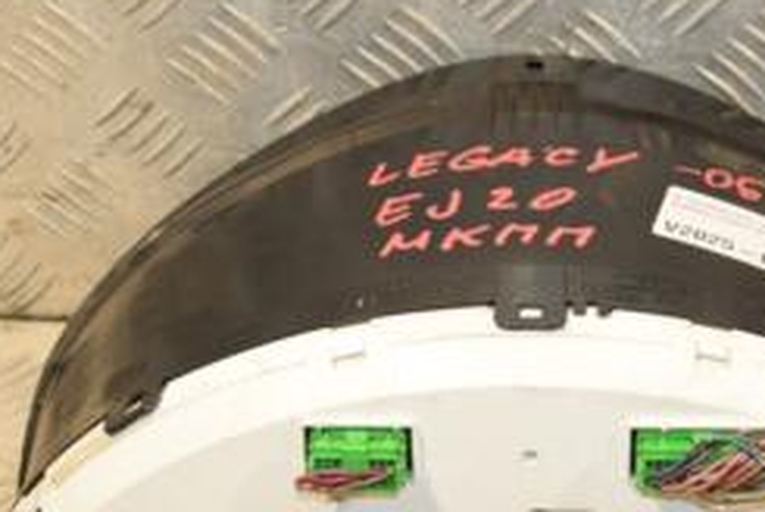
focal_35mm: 110
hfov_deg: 18.6
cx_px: 450
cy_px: 237
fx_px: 2340
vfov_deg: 12.5
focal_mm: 30
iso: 800
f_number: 6.3
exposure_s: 1/200
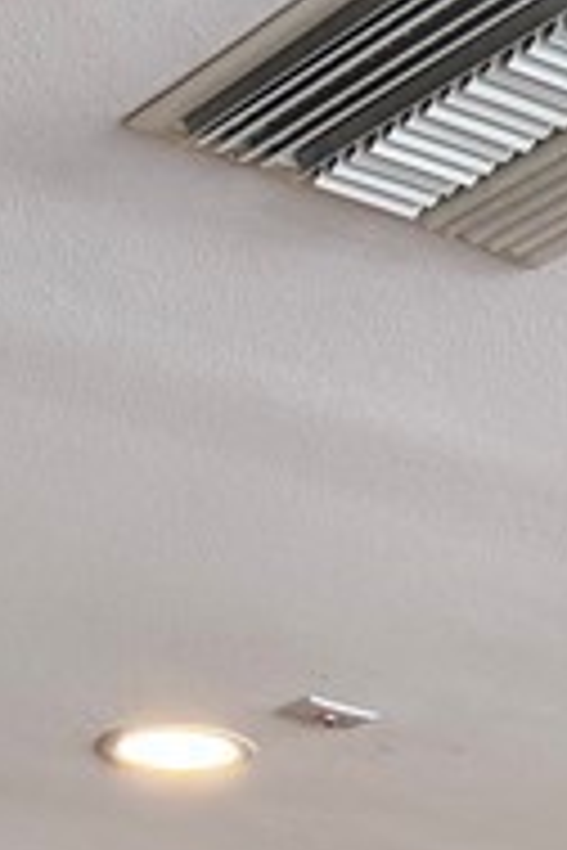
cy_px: 1642
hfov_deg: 10.1
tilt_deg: +1.7
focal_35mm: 135
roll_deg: +0.7
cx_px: 549
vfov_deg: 13.3
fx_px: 3189
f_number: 1.78
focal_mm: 6.76
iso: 250
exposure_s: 1/60
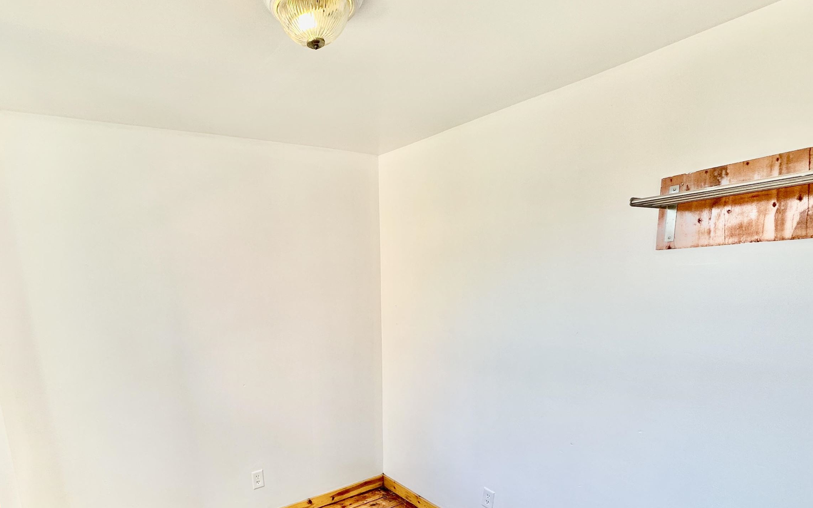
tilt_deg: -12.6
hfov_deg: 84.1
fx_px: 443
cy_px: 377
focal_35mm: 20
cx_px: 330
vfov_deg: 56.9
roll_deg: +2.8
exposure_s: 1/99
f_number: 2.2
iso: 50
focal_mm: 2.22
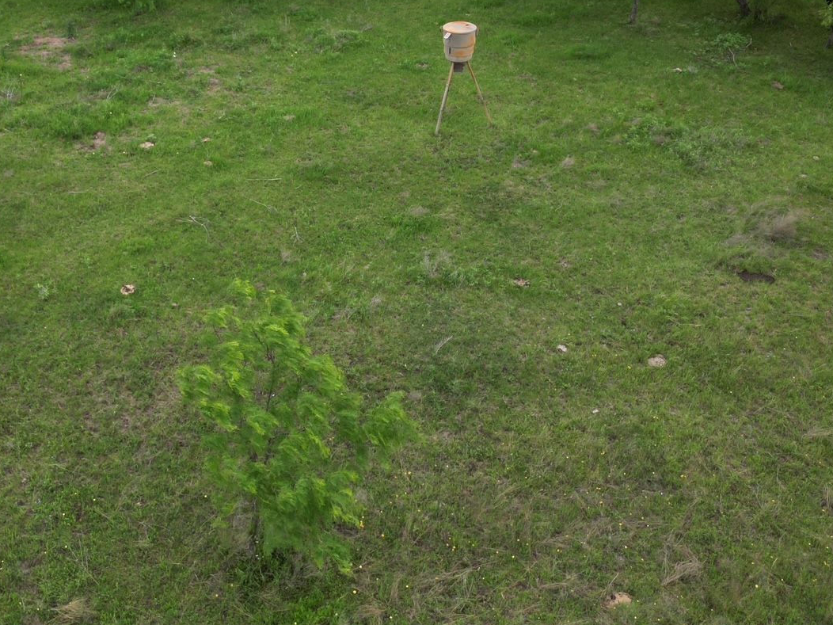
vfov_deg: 30.9
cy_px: 145
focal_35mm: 46
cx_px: 283
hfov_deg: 40.8
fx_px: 1107
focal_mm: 6.72
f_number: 1.7
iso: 110
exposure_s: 1/800
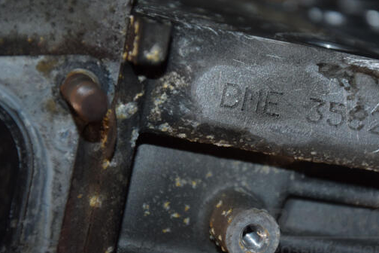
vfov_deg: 7.3
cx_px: 218
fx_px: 1975
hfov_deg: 11.0
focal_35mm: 188
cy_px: 120
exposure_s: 1/60
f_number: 5.6
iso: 800
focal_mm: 105
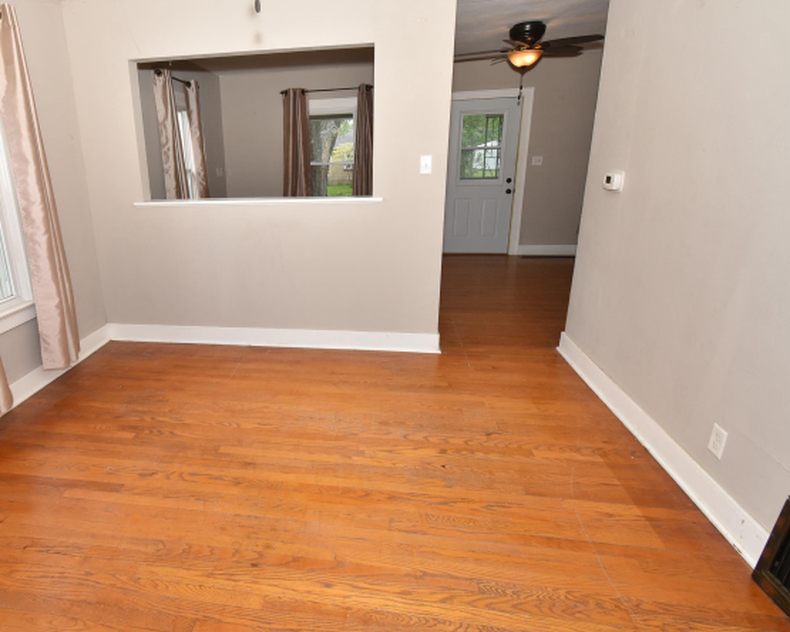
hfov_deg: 81.5
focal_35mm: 19
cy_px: 288
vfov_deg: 70.7
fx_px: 444
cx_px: 290
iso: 400
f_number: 9
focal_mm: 10
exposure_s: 1/100
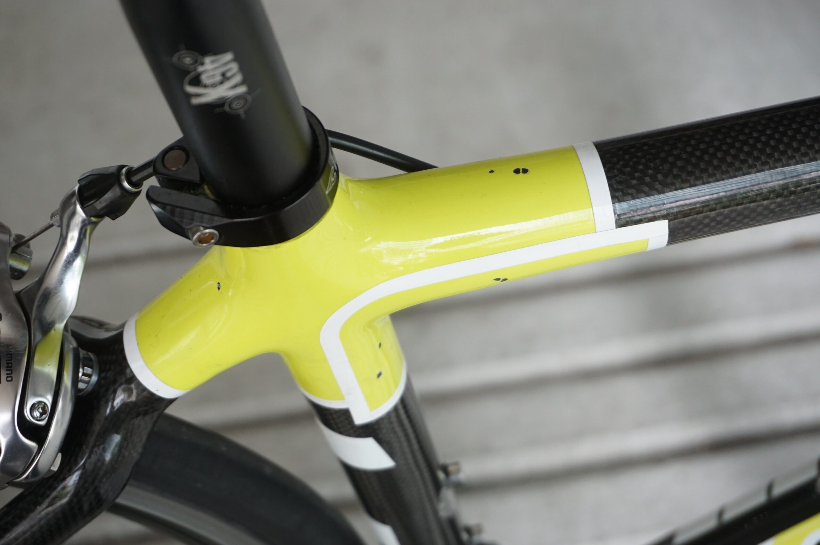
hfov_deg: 28.7
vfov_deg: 19.3
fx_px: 1604
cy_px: 272
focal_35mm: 70
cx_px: 410
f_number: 5.6
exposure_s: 1/50
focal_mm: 47
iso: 640
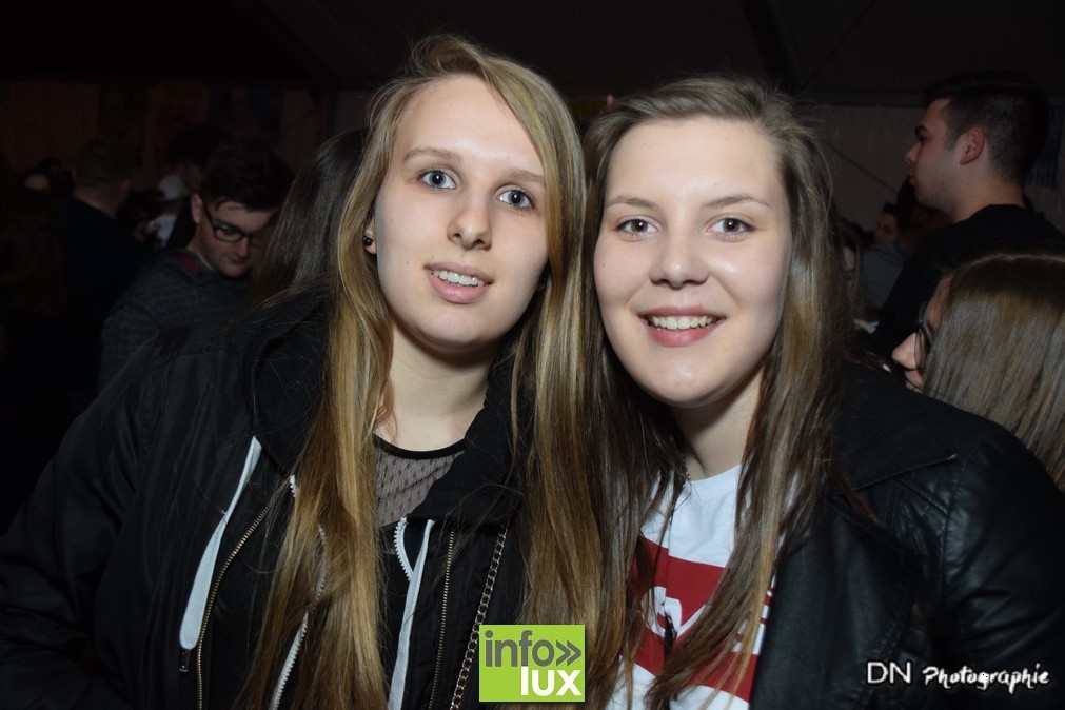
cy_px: 355
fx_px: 1242
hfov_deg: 46.4
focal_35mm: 42
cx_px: 532
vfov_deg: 31.9
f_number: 4
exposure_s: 1/60
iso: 1600
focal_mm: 28
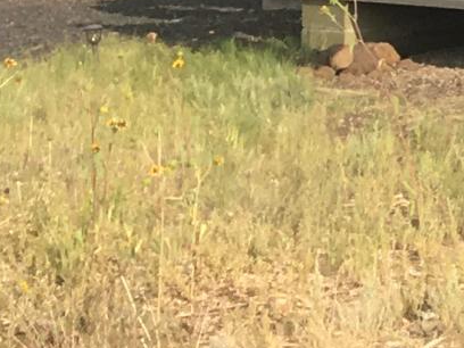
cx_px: 1679
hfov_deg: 7.4
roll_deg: -1.0
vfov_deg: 6.8
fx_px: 2855
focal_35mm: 213
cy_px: -242
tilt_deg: +2.2
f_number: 2.2
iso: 25
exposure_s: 1/927
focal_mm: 4.15
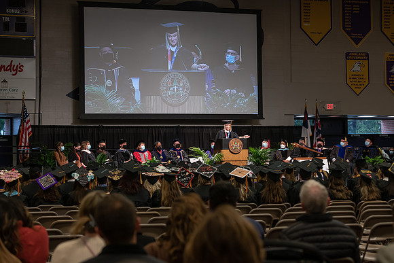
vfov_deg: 15.9
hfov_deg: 23.6
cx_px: 197
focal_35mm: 86
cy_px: 132
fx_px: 941
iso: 1000
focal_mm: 86
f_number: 4.5
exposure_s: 1/200
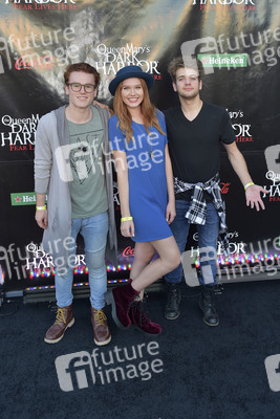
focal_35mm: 31
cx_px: 140
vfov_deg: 60.3
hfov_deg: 42.4
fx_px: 361
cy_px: 210
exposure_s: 1/320
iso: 250
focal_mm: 31
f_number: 4.5
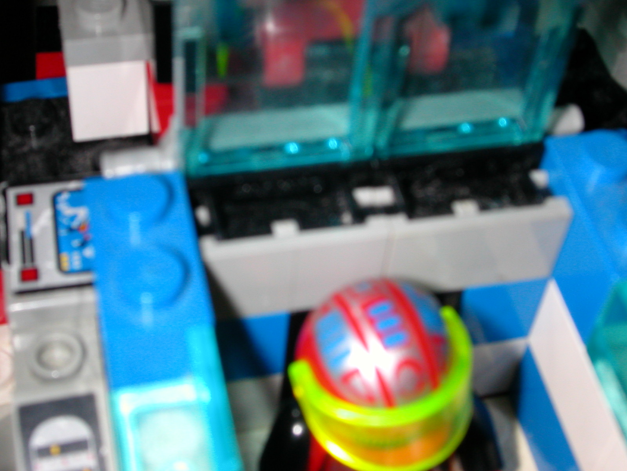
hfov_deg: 30.3
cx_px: 314
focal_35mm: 64
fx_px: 1159
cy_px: 236
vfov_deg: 22.9
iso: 100
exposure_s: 1/59.9
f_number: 5.9
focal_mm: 9.7
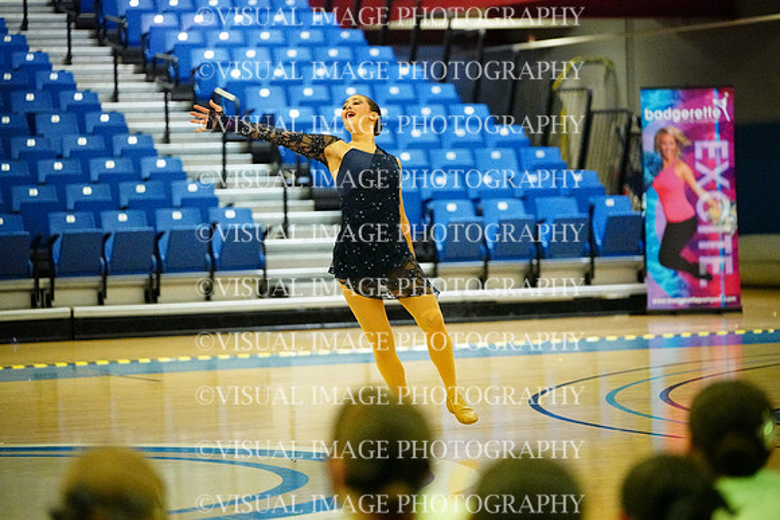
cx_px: 390
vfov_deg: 9.2
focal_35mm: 150
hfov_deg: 13.7
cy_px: 260
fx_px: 3251
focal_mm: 150
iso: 25600
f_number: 2.8
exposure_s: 1/1600
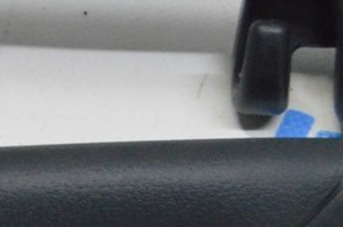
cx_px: 7
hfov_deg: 9.2
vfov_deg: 6.1
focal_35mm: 223
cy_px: 236
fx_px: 2121
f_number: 20
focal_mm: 40
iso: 6400
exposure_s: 1/20
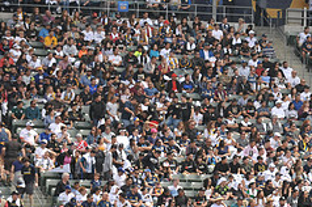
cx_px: 334
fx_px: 2744
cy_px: 107
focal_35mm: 317
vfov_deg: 4.3
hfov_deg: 6.5
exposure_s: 1/2500
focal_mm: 130
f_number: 3.5
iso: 320
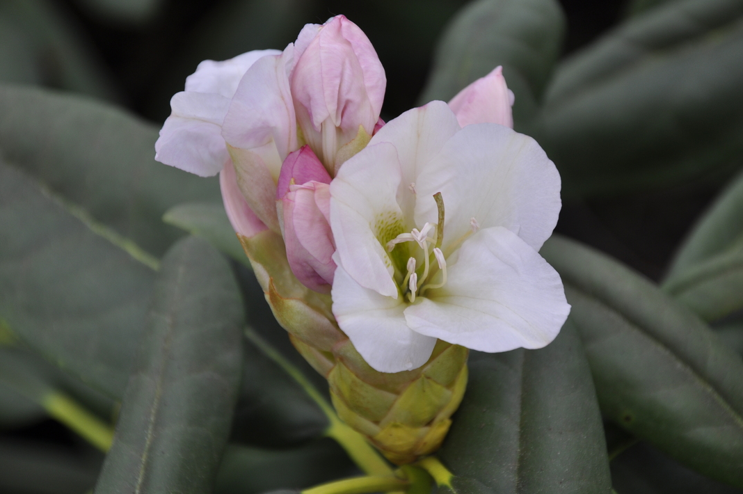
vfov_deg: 7.7
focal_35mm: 178
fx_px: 3661
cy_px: 233
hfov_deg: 11.6
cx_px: 379
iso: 220
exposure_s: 1/125
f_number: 5.6
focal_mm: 105
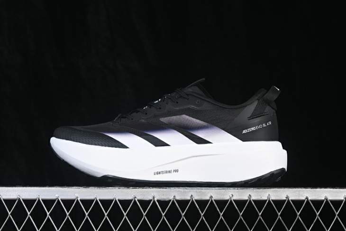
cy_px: 116
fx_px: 720
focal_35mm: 75
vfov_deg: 18.2
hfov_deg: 27.0
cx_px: 173
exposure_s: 1/60
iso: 160
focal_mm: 50
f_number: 6.3
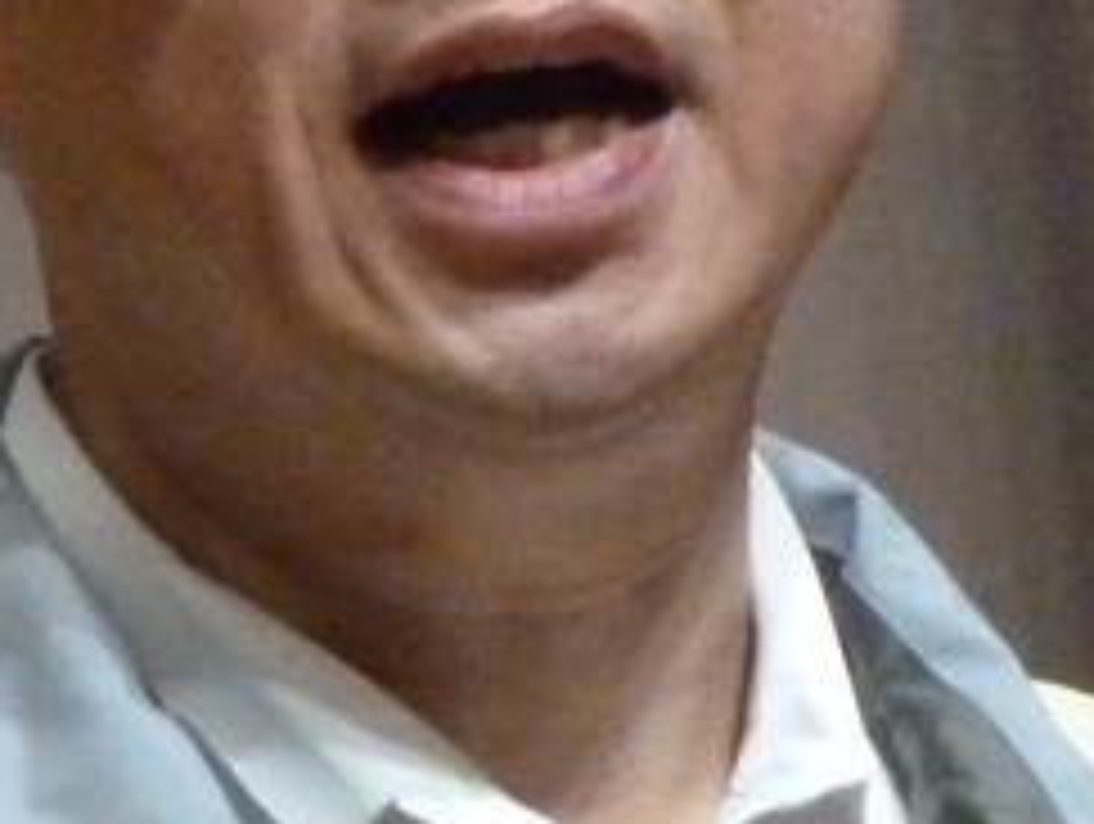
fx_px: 48426
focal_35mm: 1530
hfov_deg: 1.3
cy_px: 171
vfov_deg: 1.0
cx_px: 610
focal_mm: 49.2
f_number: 4.9
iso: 800
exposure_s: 1/60
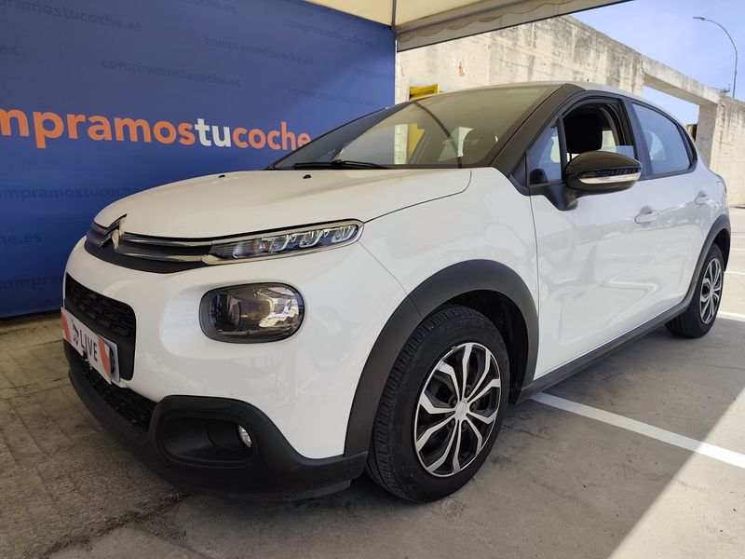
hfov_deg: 73.9
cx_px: 372
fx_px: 495
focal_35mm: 23
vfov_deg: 58.9
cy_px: 280
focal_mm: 6.19
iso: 50
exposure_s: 1/699
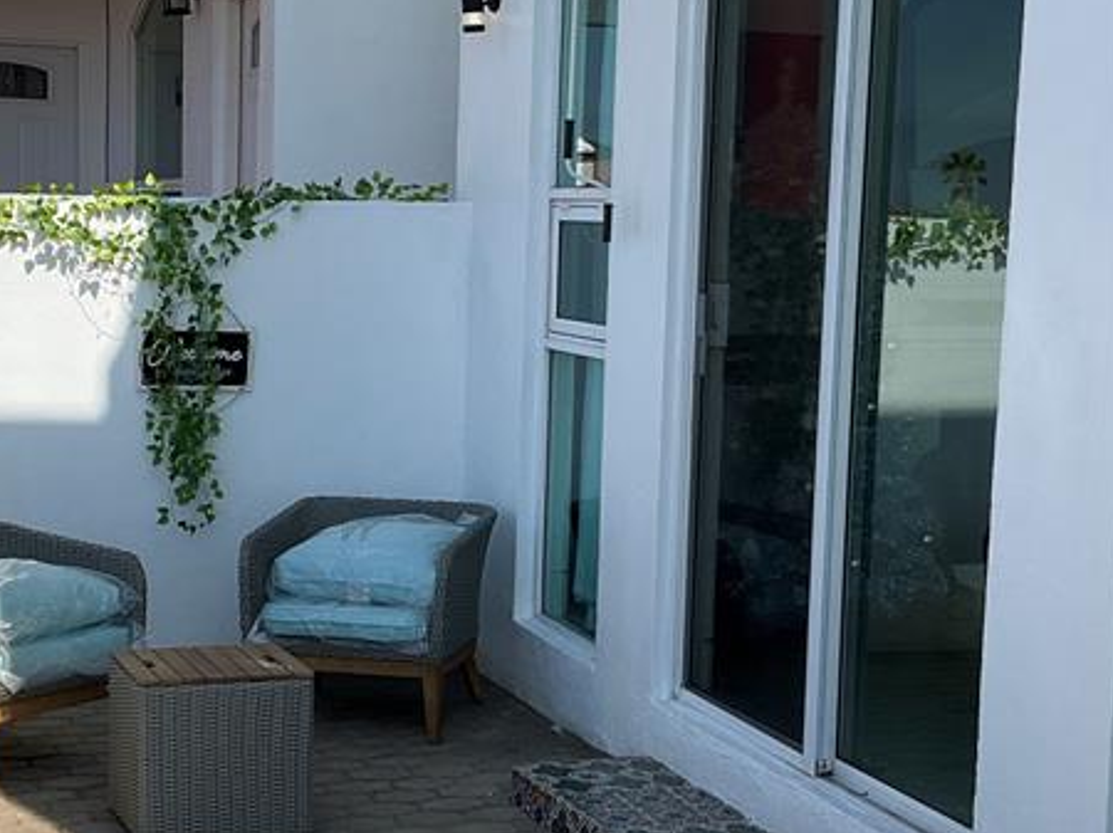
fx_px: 2121
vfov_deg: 22.2
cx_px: 413
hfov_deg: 29.3
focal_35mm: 66
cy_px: 460
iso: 25
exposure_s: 1/2801
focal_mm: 3
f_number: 1.8
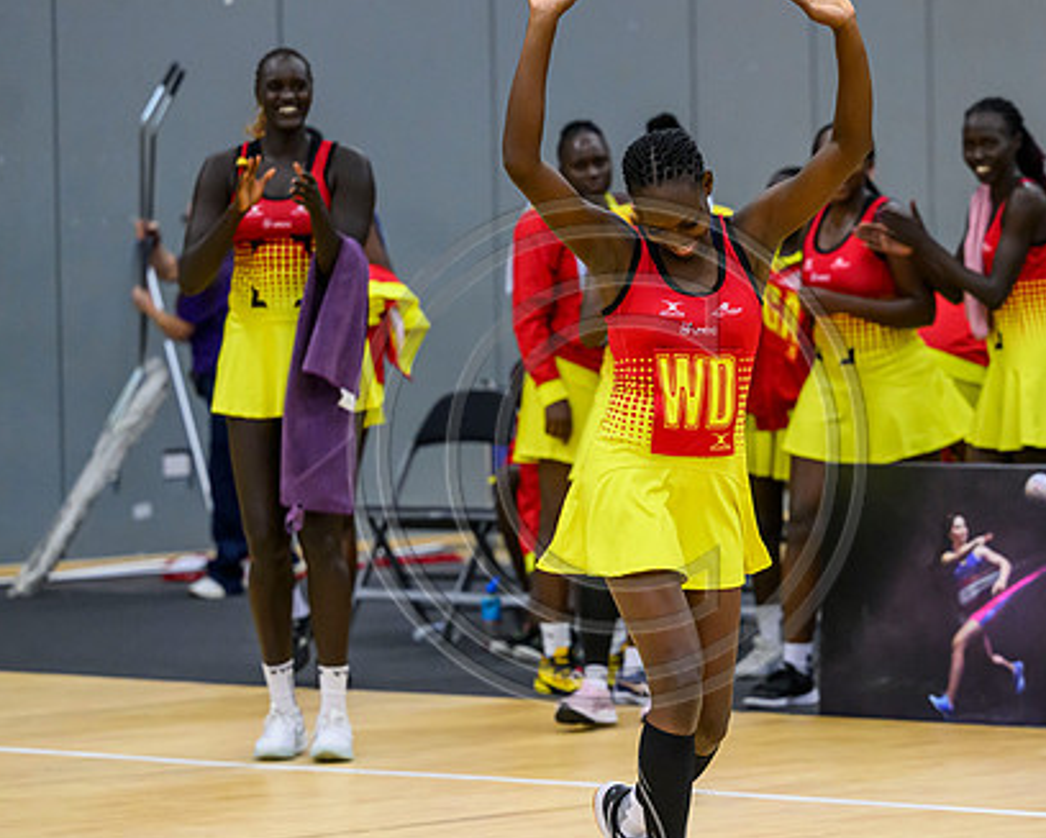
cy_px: 430
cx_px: 727
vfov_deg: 7.0
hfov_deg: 8.8
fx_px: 6816
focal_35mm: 220
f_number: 3.2
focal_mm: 130
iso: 4000
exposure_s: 1/1000
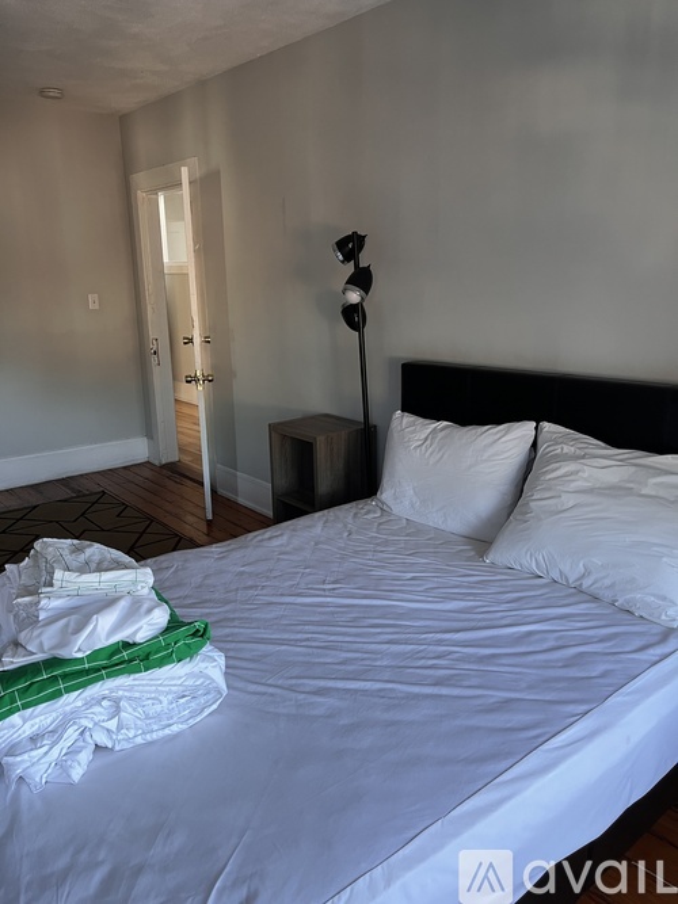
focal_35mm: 26
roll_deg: +1.0
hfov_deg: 53.0
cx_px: 339
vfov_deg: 67.3
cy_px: 452
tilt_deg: -15.0
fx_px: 679
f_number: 1.6
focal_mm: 5.1
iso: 160
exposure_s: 1/60
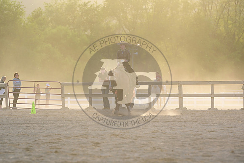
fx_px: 1356
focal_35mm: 200
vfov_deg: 6.9
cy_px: 82
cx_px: 122
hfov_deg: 10.3
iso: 1250
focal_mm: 200
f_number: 5.6
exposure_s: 1/1600
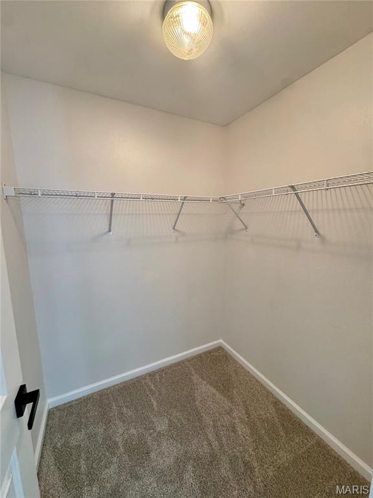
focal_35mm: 14
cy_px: 249
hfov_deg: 85.7
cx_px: 186
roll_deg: +1.1
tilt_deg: -9.1
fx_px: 201
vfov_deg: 102.1
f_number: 2.2
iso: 250
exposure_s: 1/120
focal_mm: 2.22
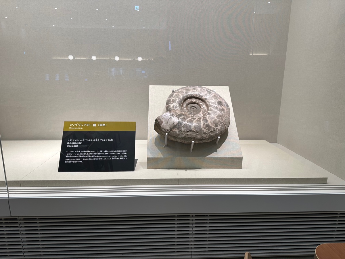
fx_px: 239
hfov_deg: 71.6
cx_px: 172
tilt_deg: -10.7
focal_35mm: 24
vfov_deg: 56.8
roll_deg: -0.4
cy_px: 130
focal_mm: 6.86
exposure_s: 1/120
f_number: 1.78
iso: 80
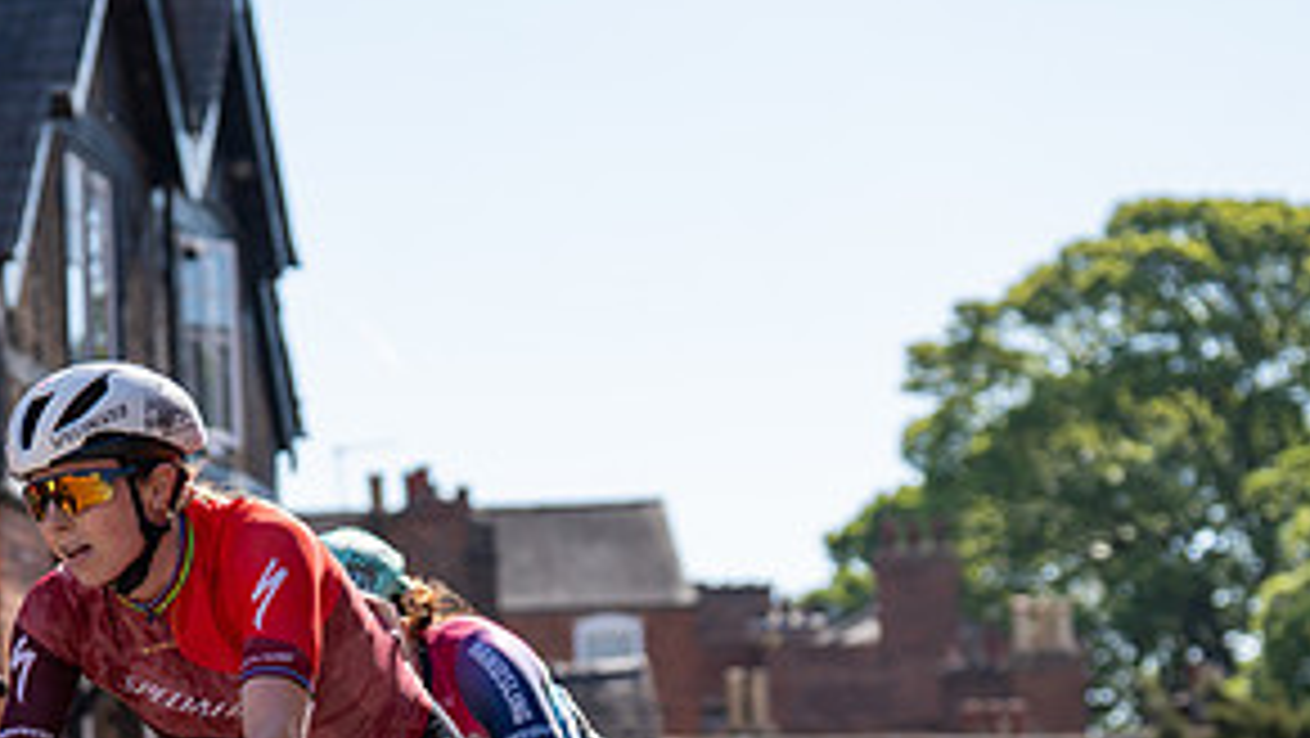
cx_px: 189
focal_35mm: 146
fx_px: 5074
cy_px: 781
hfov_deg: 14.6
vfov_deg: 8.3
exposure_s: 1/1000
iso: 100
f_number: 3.5
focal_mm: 70
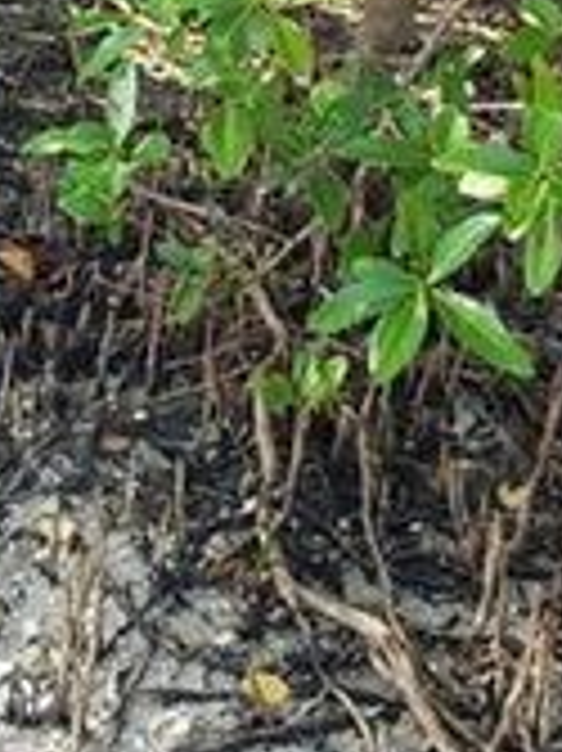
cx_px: -166
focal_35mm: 104
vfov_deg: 17.4
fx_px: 2254
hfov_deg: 13.7
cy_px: -299
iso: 64
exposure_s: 1/60
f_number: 2.4
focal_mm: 4.3
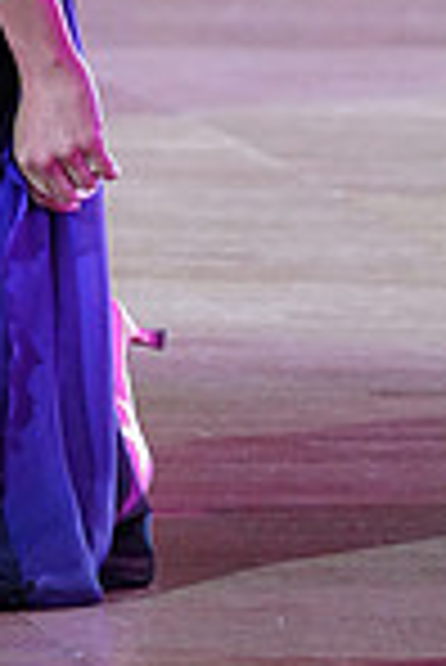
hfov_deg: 2.2
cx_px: -237
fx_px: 11550
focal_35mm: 623
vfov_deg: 3.3
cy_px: -418
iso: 2500
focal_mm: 159
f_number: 4
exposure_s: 1/400
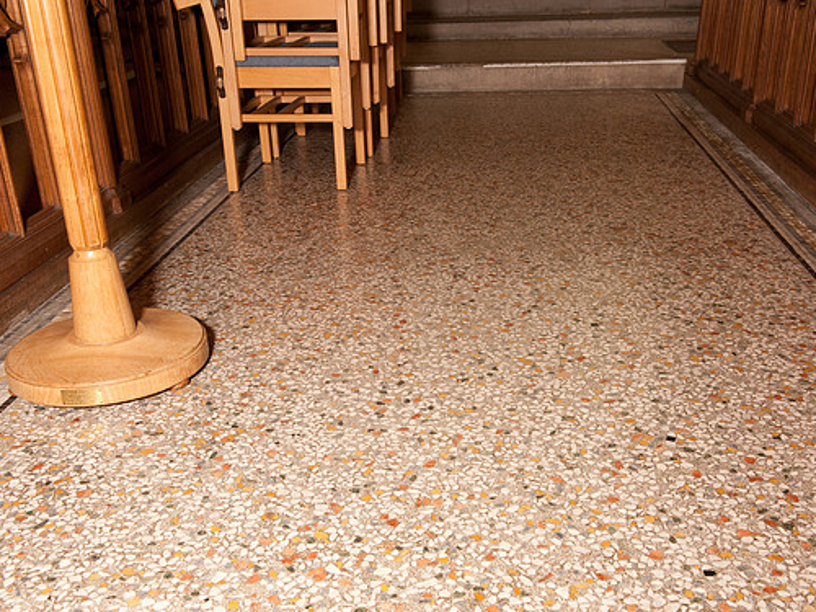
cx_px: 437
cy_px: 313
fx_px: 919
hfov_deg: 47.8
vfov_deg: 36.8
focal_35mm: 39
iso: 1000
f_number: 9
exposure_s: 1/60
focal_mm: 35
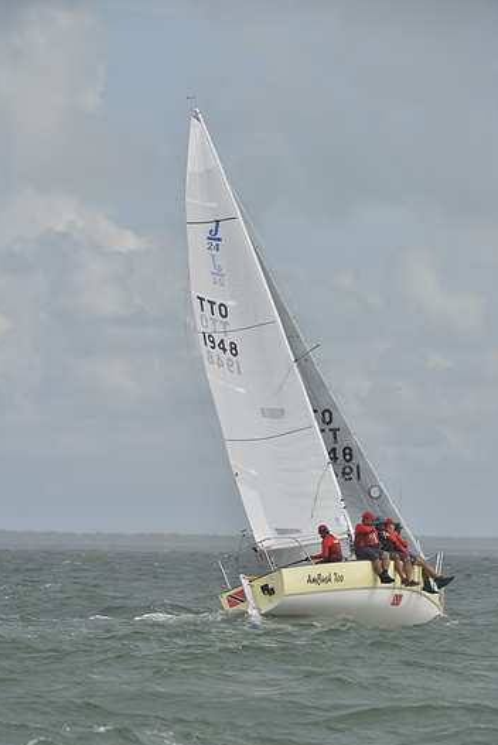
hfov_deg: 6.3
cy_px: 407
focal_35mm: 220
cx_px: 245
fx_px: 4559
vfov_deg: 9.3
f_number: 8
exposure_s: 1/1250
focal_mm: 200
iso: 400
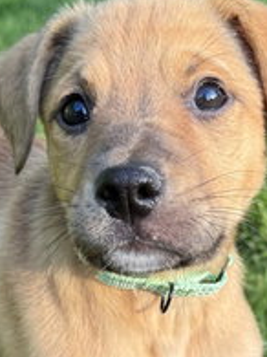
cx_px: 135
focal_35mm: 82
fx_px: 844
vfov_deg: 23.3
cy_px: 310
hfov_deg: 18.0
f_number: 1.78
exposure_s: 1/255
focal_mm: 6.76
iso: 64
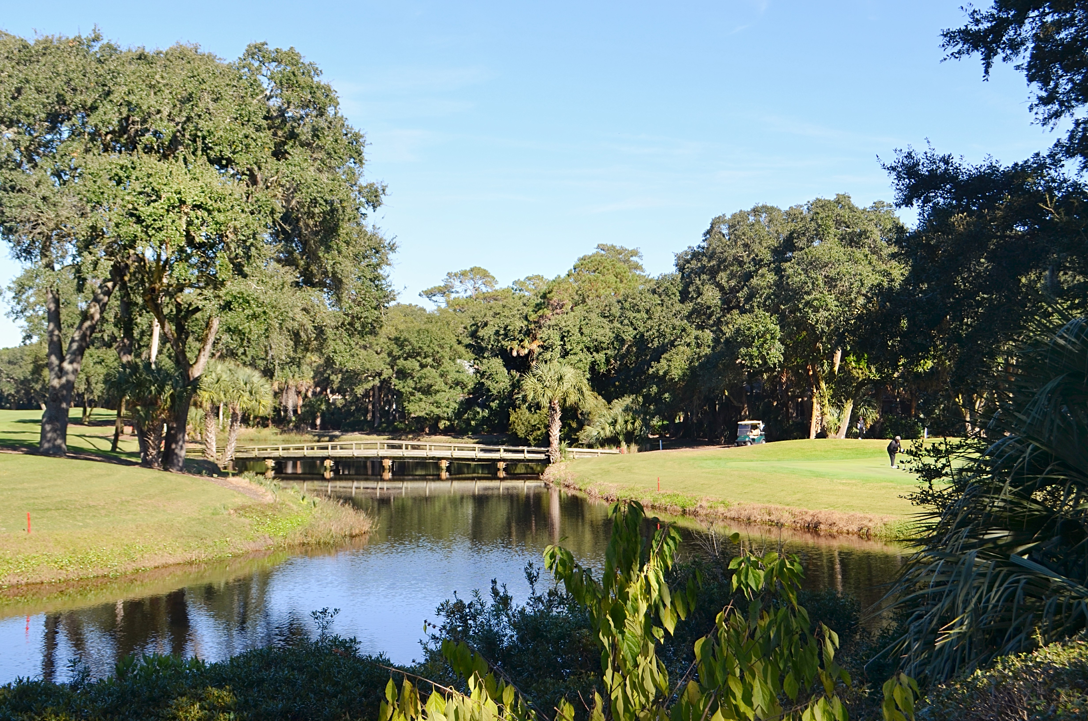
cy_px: 360
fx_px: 1267
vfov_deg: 31.8
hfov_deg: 46.5
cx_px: 544
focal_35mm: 42
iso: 200
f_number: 8
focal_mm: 28
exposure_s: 1/250
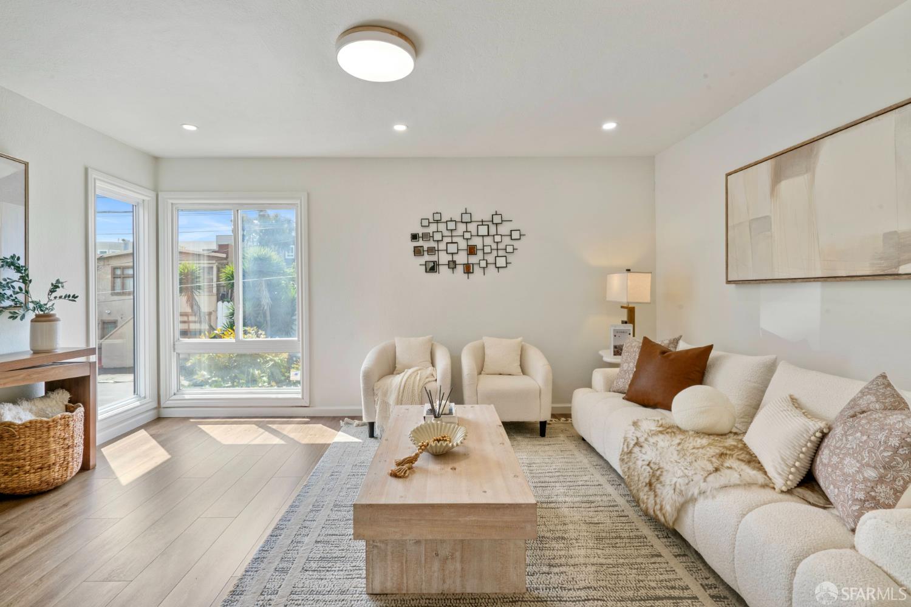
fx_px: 405
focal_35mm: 16
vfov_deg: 73.7
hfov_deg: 96.7
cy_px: 304
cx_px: 456
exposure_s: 1/15
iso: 250
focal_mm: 16
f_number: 16
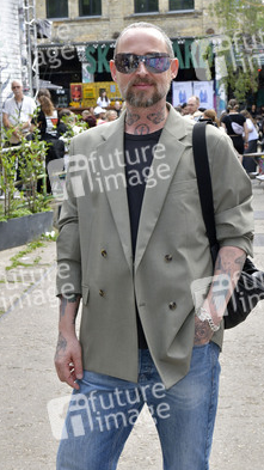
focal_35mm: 64
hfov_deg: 18.8
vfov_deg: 32.8
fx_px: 797
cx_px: 143
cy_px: 232
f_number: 10
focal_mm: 50
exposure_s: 1/250
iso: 800
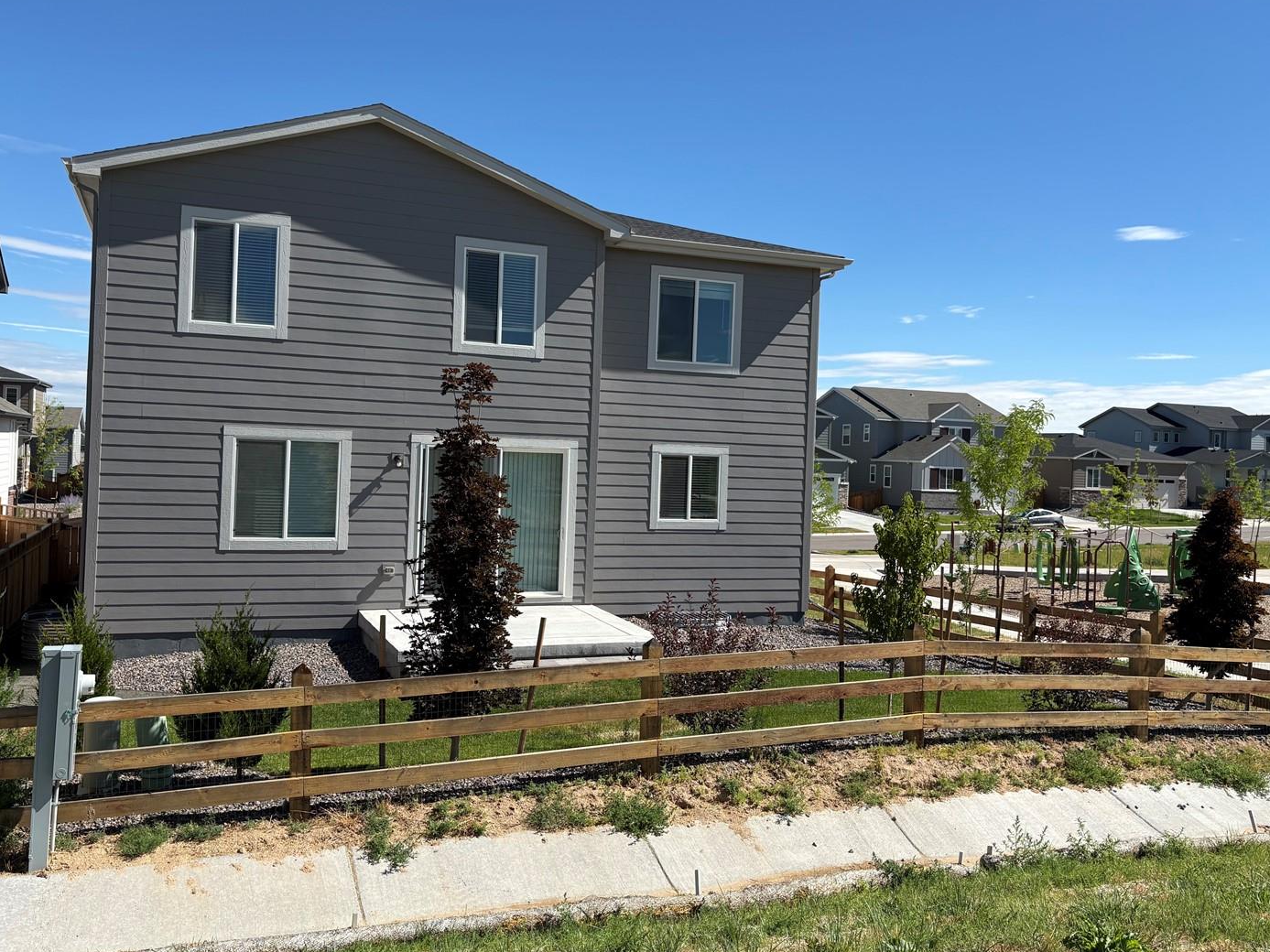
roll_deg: -1.7
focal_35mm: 30
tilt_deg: +0.1
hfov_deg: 60.0
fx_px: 1101
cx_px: 614
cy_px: 449
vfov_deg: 46.8
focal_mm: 5.96
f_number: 1.6
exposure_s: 1/3623
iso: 50
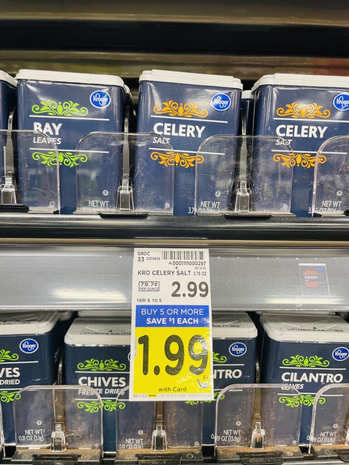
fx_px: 350
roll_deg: -1.1
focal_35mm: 26
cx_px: 174
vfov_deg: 67.3
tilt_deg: -10.1
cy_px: 232
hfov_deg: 53.1
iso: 125
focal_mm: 4.2
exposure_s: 1/60
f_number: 1.6
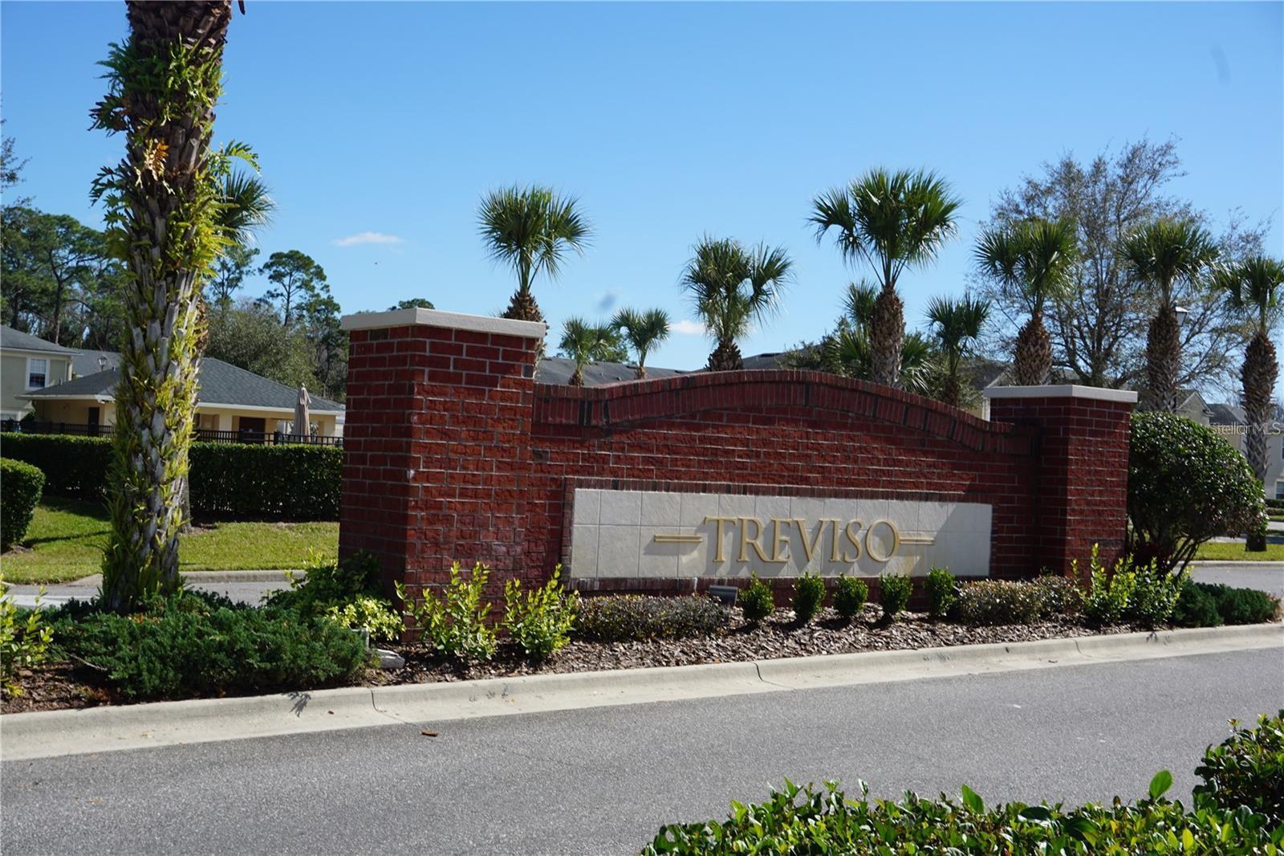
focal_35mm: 45
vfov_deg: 29.9
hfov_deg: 43.6
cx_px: 642
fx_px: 1605
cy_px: 428
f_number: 11
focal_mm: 30
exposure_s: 1/160
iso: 100
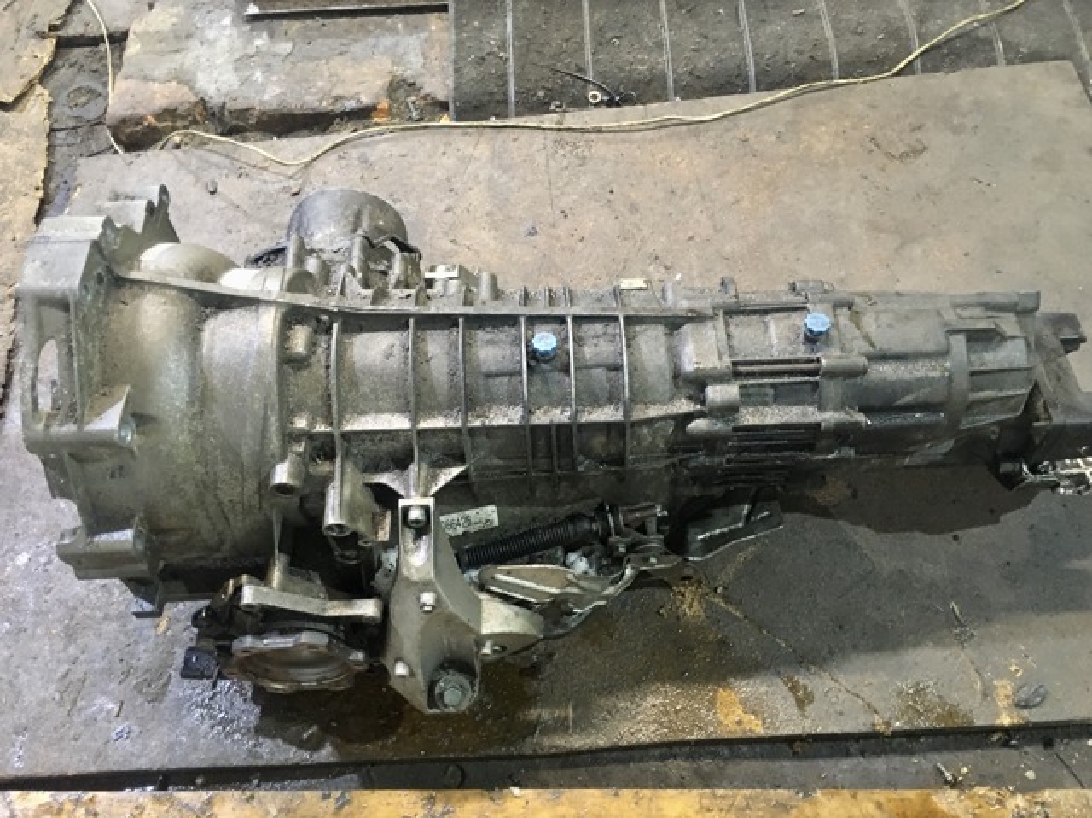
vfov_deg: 48.2
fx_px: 914
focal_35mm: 29
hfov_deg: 61.7
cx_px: 546
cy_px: 409
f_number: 2.2
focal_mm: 4.15
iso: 400
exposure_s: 1/17
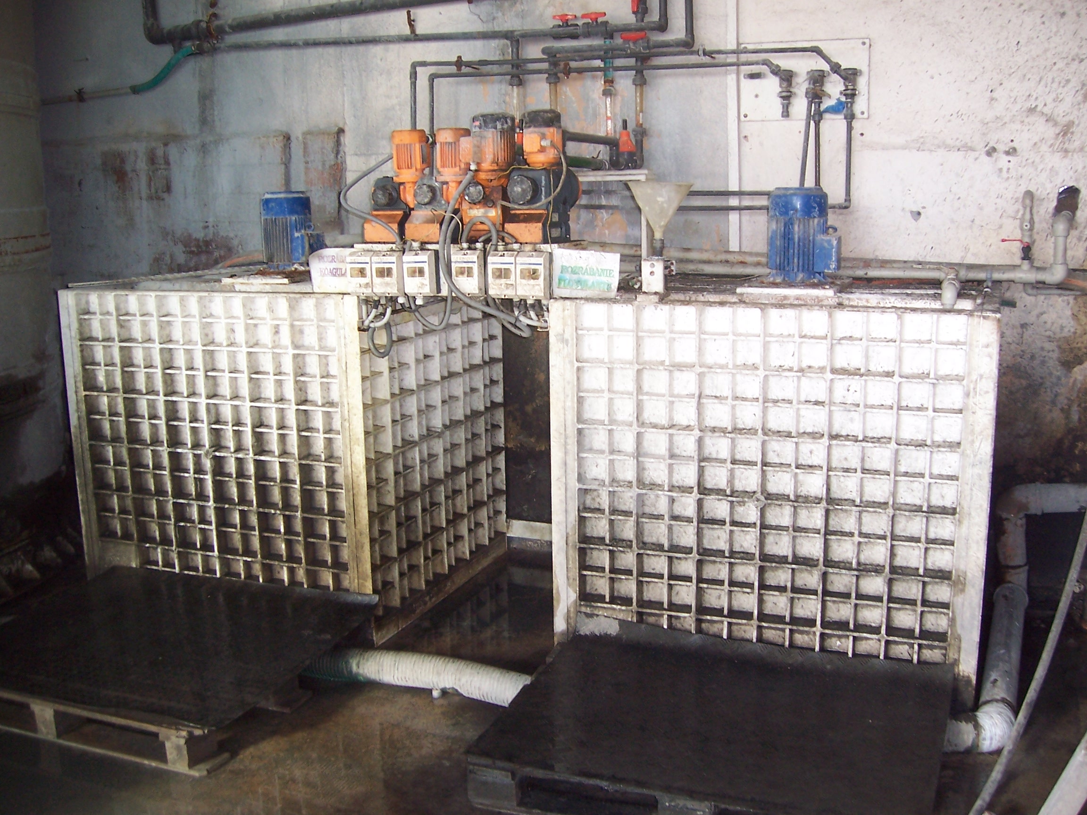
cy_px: 408
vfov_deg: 39.7
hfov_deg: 51.4
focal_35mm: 36
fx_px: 1130
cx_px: 544
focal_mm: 6
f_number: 3
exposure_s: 1/60
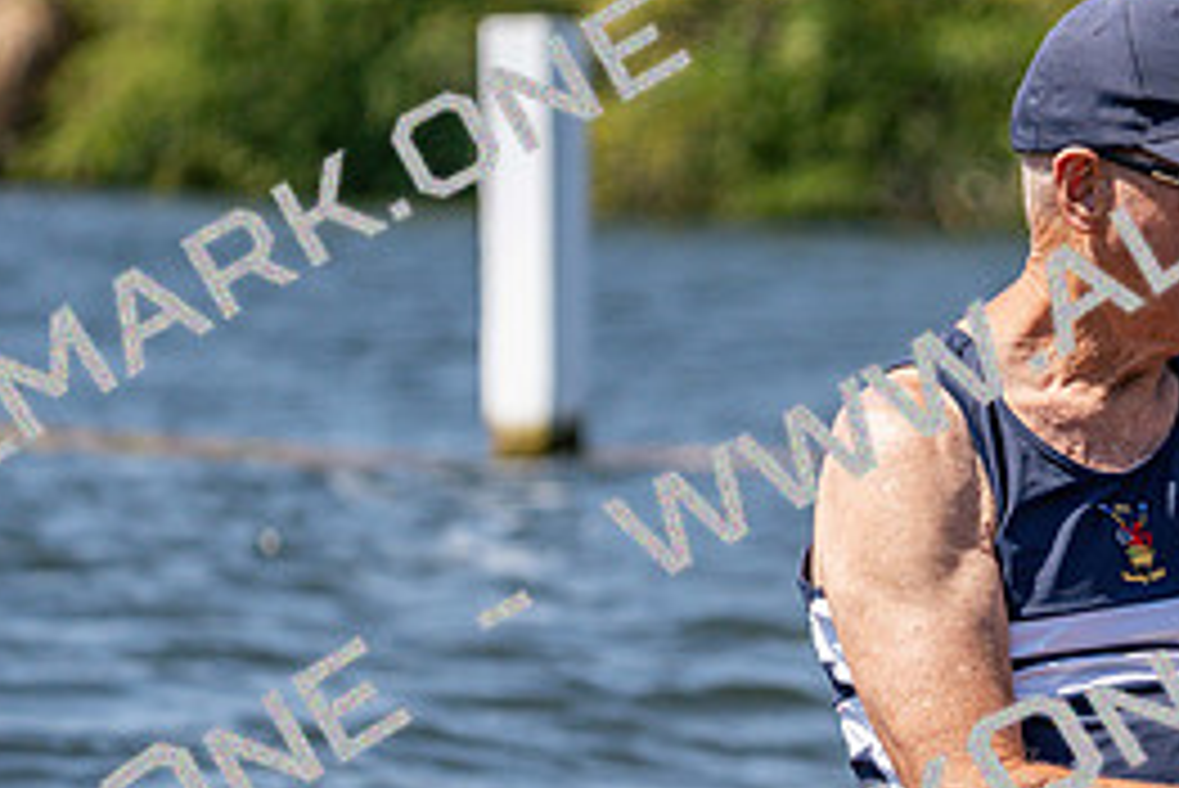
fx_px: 14483
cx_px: 1161
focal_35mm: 442
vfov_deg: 3.1
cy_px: 588
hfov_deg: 4.7
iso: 320
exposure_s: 1/2000
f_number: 5.6
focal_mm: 200
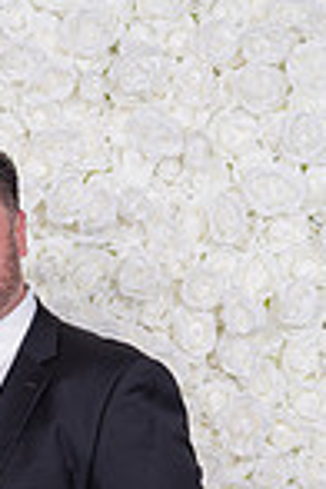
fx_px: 1956
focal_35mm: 144
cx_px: -130
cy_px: 742
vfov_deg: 13.4
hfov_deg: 9.3
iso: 500
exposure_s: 1/200
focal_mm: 47
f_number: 5.6
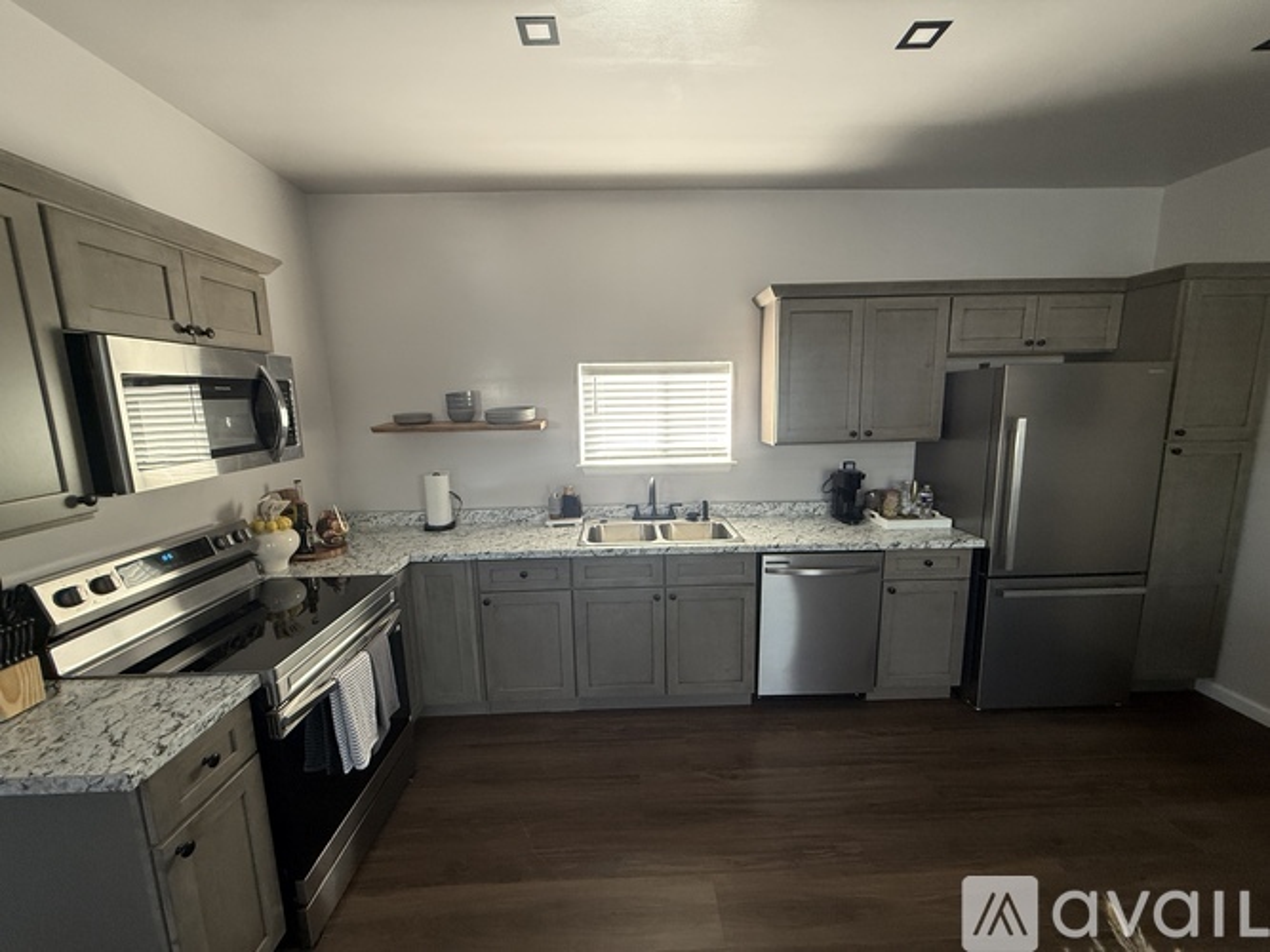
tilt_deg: -7.9
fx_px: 514
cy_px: 476
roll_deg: +1.3
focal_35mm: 14
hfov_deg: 102.1
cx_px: 635
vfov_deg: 85.7
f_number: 2.2
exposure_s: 1/99
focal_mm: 2.22
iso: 200
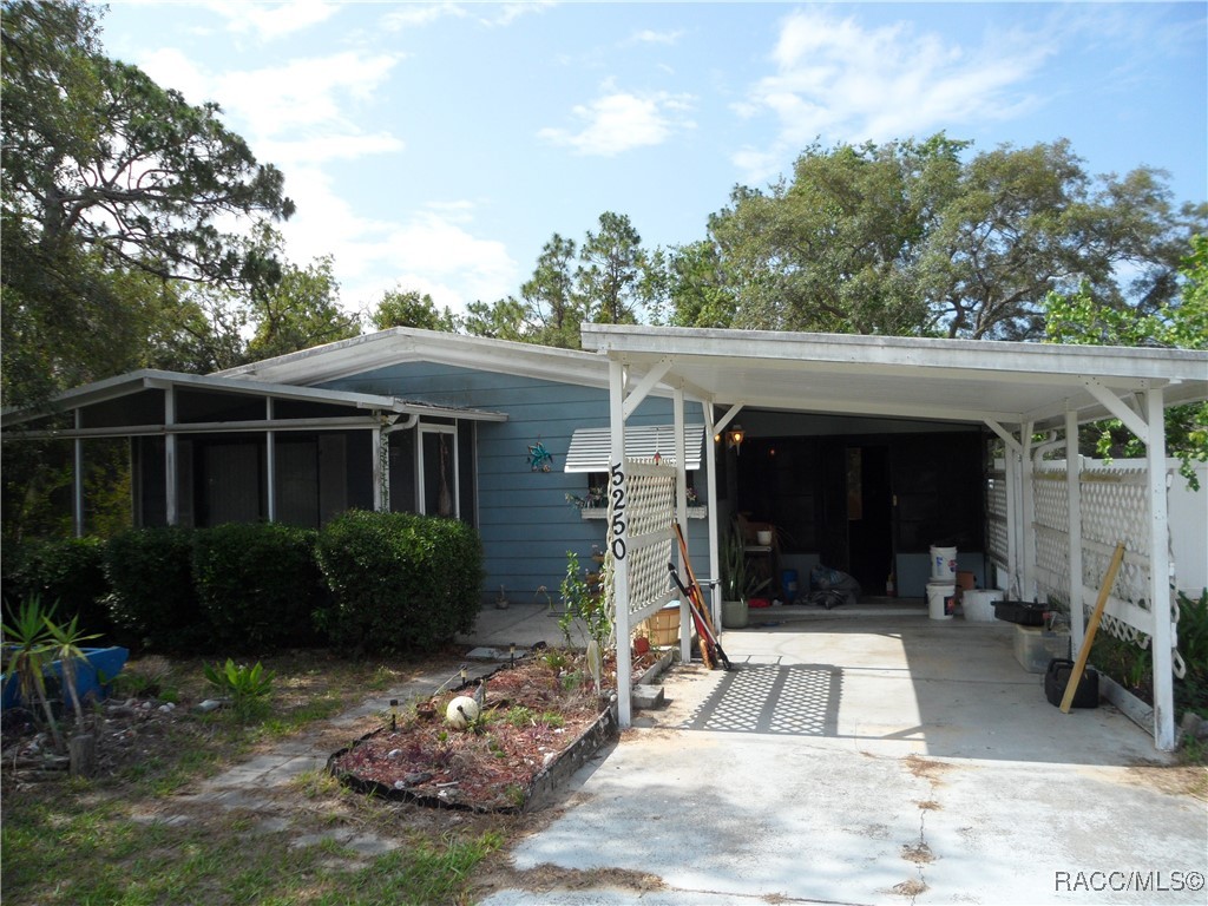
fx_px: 942
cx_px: 604
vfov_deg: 51.4
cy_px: 453
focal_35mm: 27
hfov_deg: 65.3
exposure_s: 1/750
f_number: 3.5
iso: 80
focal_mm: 4.9
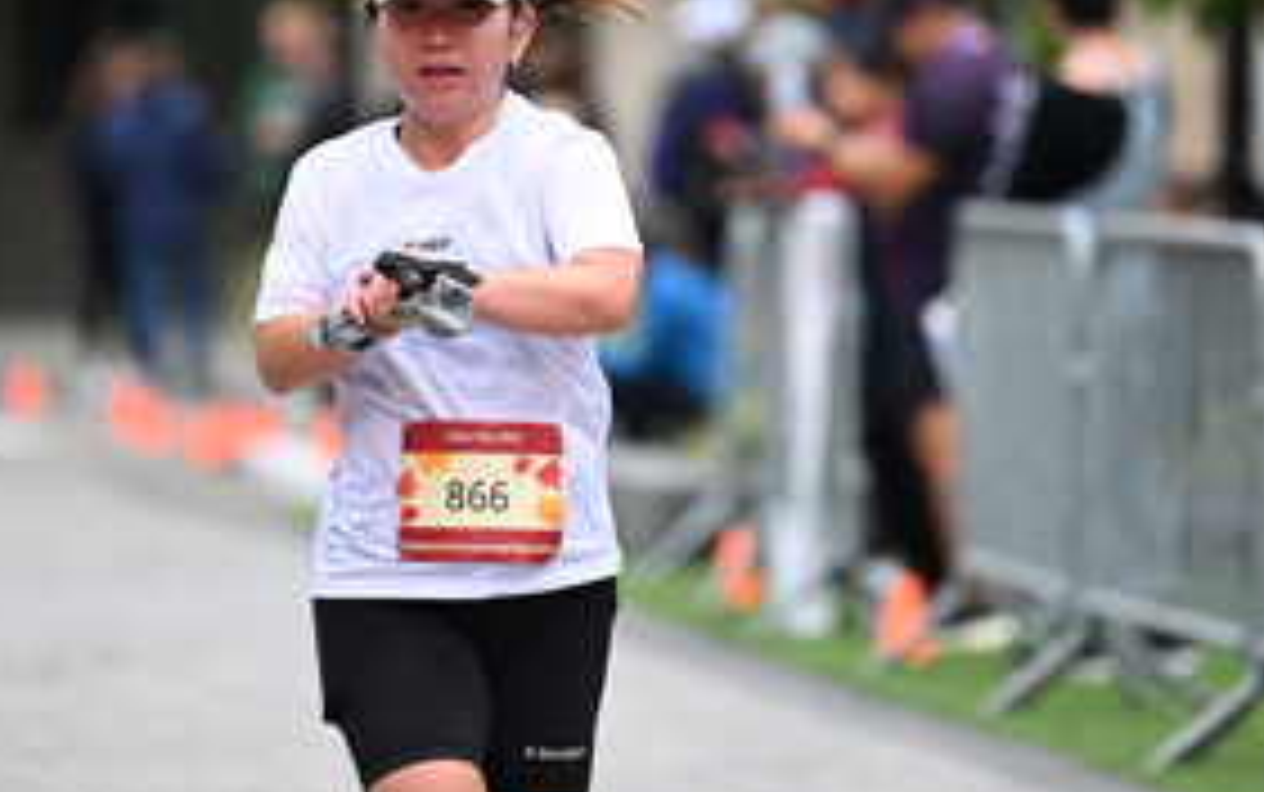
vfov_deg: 3.3
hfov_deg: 5.3
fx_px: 13753
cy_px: 256
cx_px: 650
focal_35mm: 399
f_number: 2.8
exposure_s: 1/2000
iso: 640
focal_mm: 200
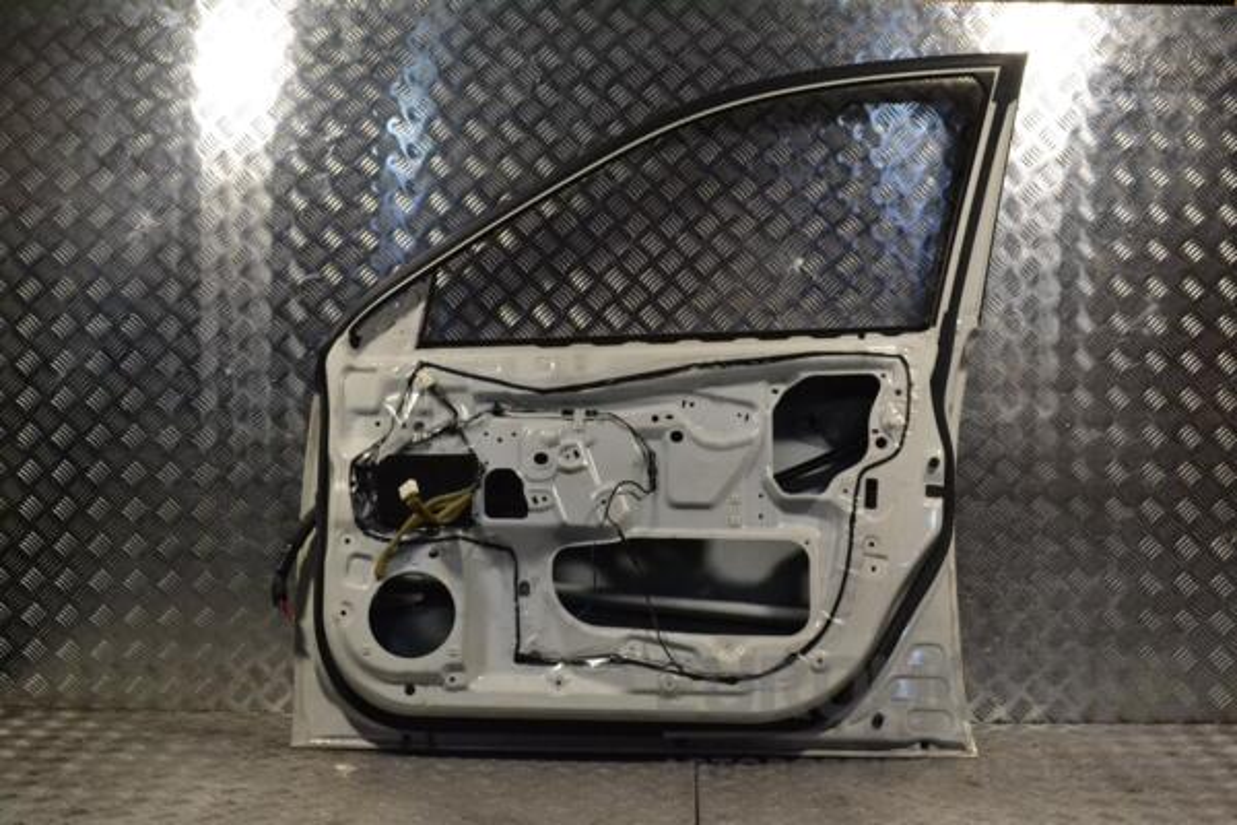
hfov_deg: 43.6
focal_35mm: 45
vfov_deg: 29.9
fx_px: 1546
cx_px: 618
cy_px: 412
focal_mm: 30
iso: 3200
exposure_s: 1/500
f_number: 11
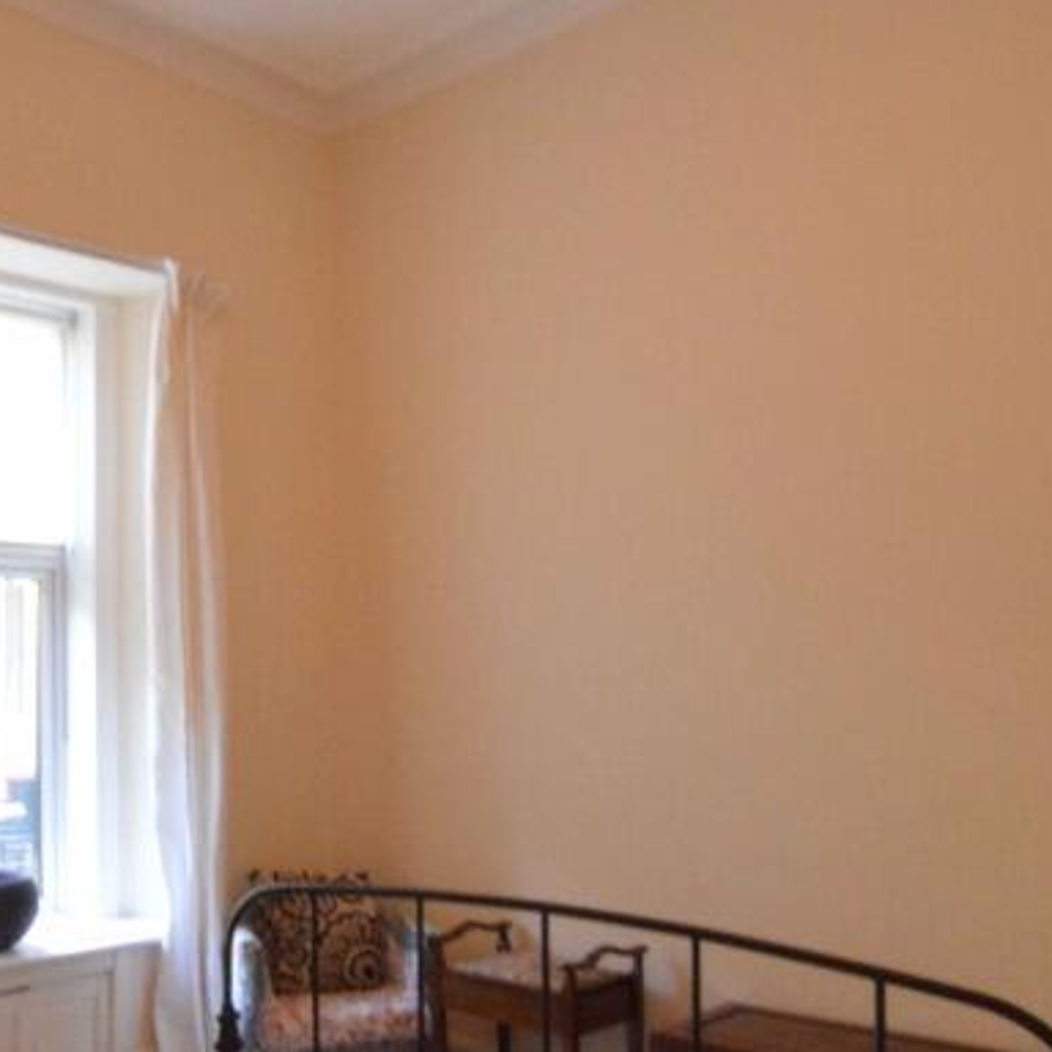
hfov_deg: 45.9
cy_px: 681
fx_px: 1169
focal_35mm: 34
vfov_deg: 47.8
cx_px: 205
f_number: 22
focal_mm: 10
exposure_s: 1/2.5
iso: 3200
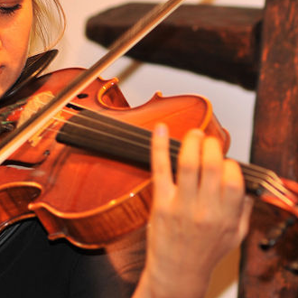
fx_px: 2875
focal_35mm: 295
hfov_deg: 5.9
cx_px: 88
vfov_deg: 5.9
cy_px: 78
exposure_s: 1/60
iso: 200
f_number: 3.2
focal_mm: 85
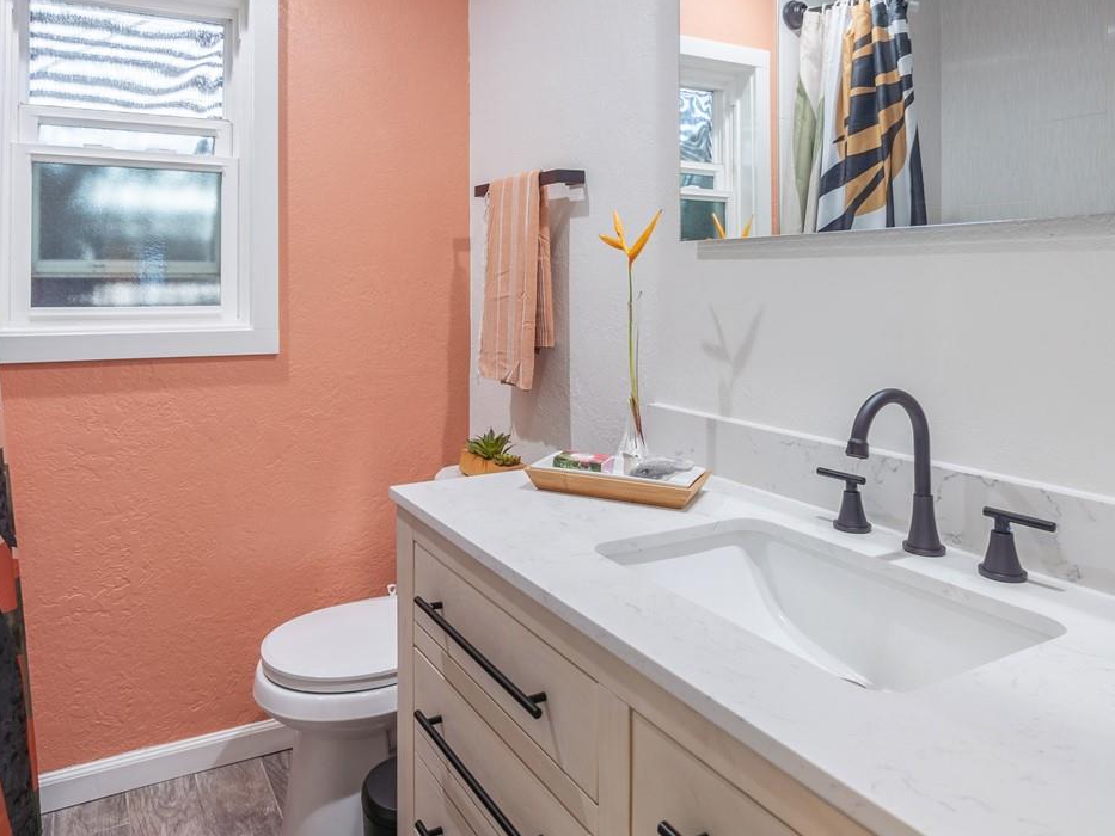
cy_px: 272
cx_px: 483
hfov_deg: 71.3
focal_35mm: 24
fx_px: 773
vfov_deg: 55.5
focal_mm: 7
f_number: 4
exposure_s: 1/125
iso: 200
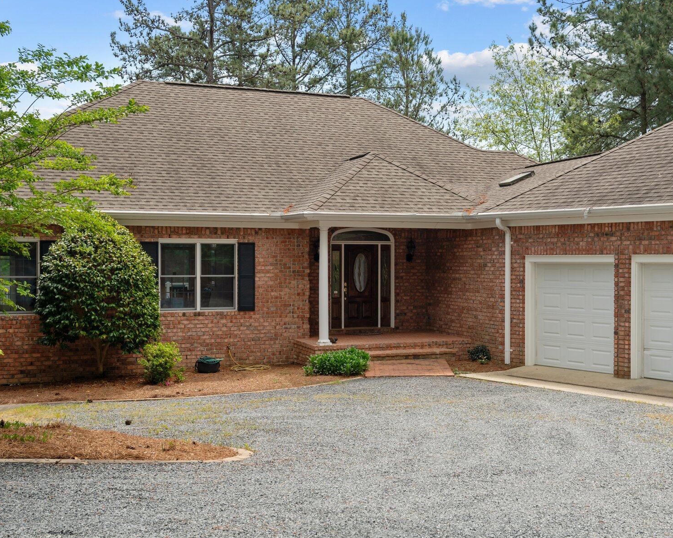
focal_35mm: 45
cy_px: 283
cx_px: 411
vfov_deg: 33.7
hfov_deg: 41.2
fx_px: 889
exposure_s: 1/200
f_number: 8
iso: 400
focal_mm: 34.5
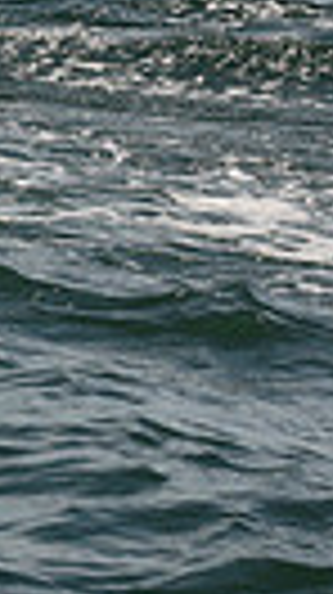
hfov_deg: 3.6
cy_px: -268
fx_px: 5068
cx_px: -909
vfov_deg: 6.6
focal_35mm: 322
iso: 250
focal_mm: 70
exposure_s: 1/640
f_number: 8
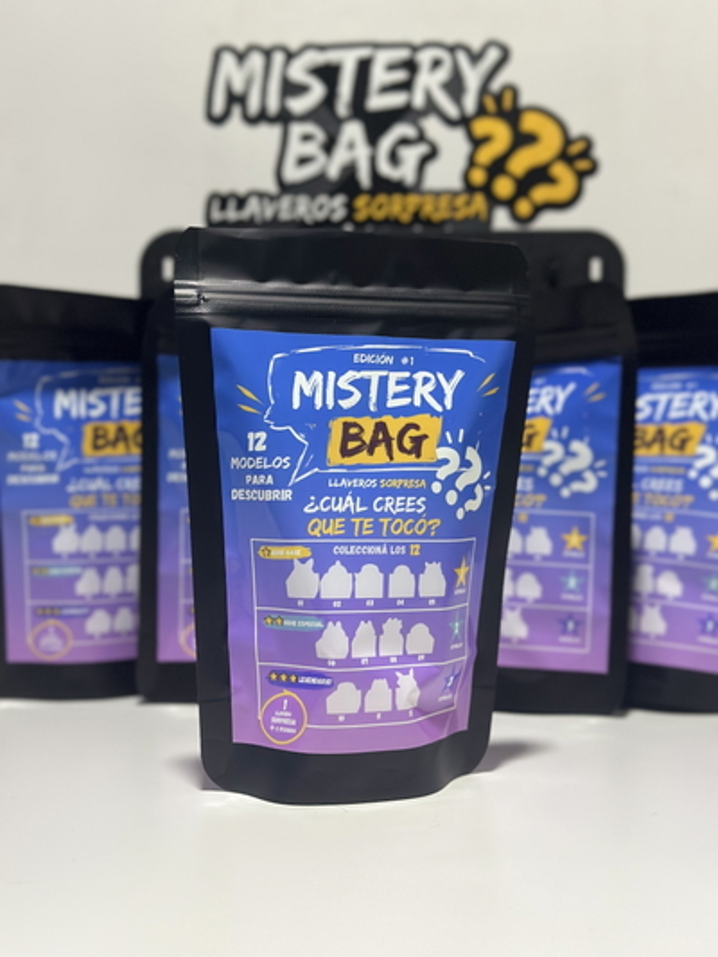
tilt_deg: -0.1
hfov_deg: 30.3
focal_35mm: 48
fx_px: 1327
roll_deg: +0.8
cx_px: 359
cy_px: 478
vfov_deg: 39.6
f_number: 1.78
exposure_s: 1/50
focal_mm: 6.86
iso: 320
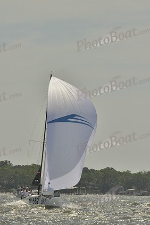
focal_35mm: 274
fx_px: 1712
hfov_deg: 5.0
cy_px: 122
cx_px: 49
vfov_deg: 7.5
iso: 280
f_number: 11
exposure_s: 1/1600
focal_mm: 200
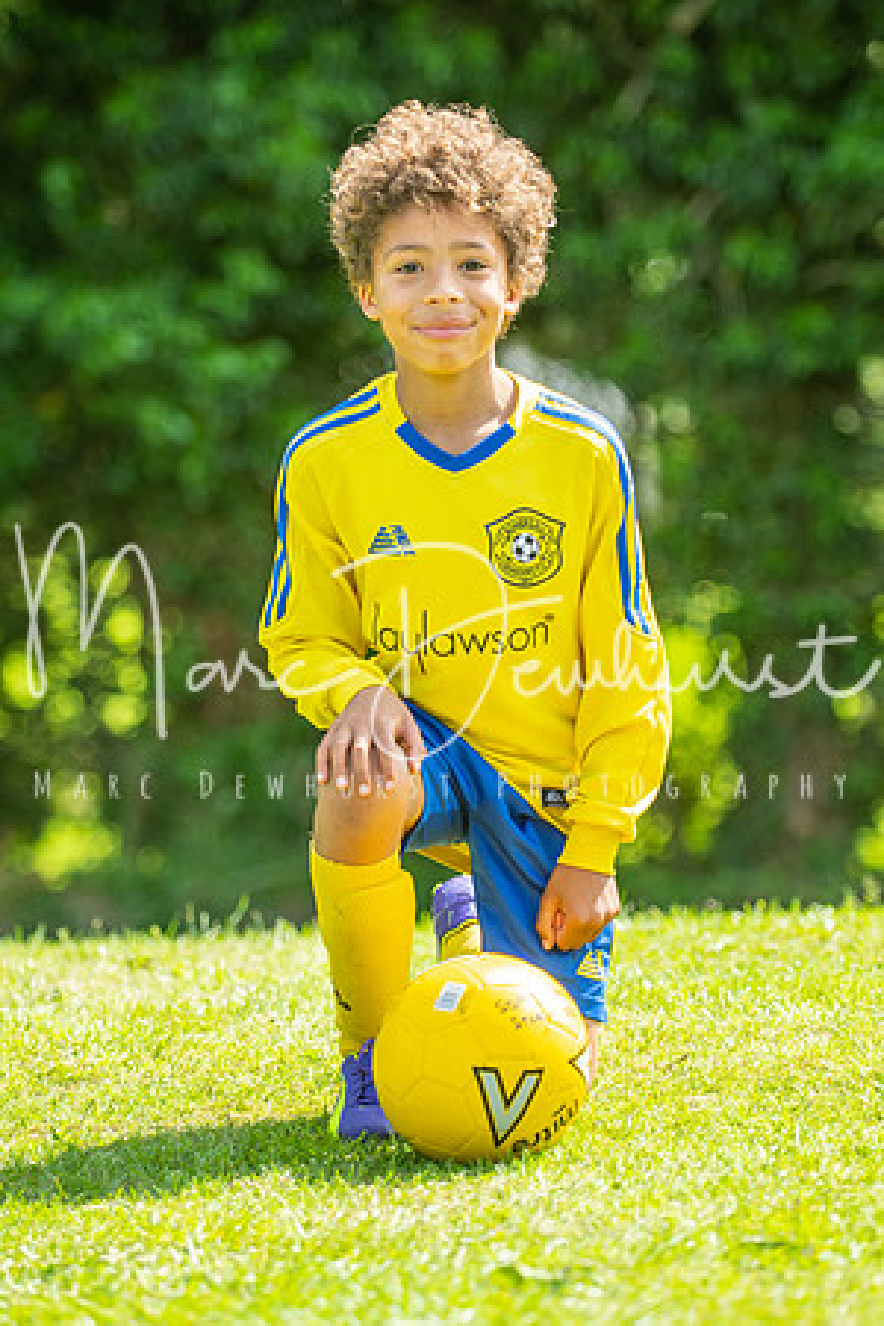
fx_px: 6629
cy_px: 663
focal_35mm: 180
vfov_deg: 11.4
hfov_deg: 7.6
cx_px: 442
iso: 250
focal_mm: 120
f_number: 3.2
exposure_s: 1/800
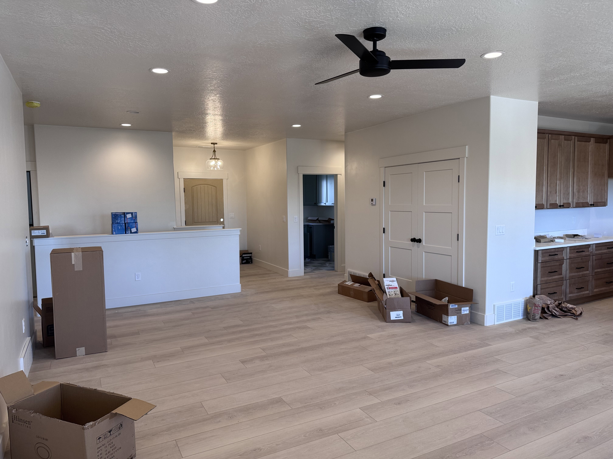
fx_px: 425
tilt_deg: -4.2
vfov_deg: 56.8
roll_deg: -0.3
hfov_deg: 71.6
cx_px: 306
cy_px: 230
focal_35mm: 24
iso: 80
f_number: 1.78
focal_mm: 6.76
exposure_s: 1/120
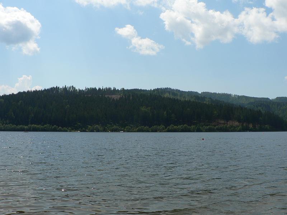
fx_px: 298
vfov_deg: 39.7
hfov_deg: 51.4
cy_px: 108
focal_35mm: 36
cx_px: 144
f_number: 5.6
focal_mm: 6
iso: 80
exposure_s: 1/800
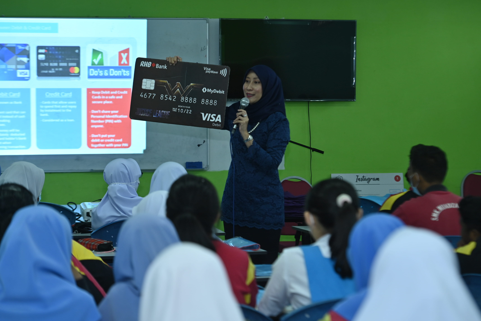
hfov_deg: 17.2
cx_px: 228
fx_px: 1589
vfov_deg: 11.5
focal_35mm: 119
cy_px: 163
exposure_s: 1/125
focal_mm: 112
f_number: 4.5
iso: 640
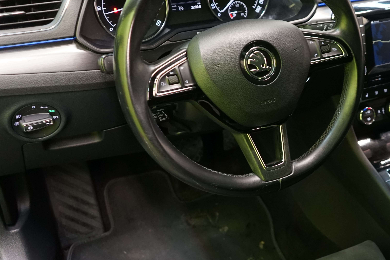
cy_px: 136
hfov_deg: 35.8
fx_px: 563
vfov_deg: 26.0
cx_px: 355
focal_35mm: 52
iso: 1600
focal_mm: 28
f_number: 3.5
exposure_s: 1/30
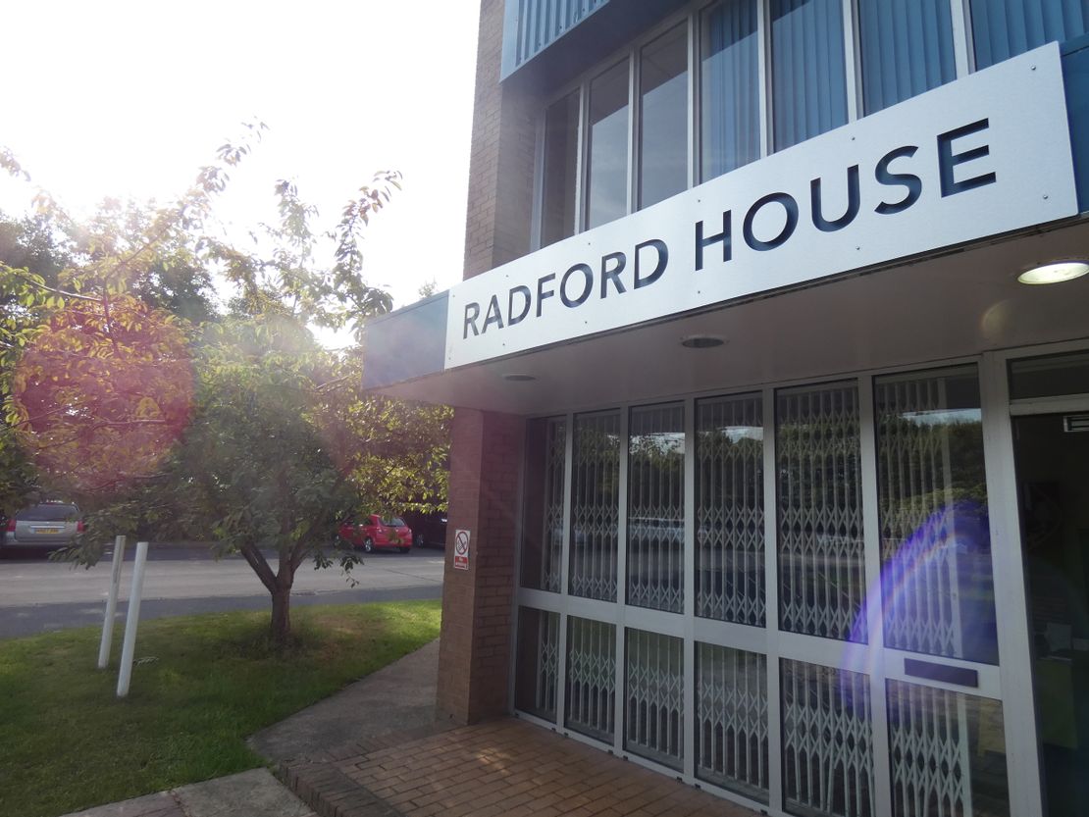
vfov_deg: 66.0
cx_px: 544
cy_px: 408
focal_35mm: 20
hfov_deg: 81.7
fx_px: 629
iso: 80
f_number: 2.8
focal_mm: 3.6
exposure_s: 1/640
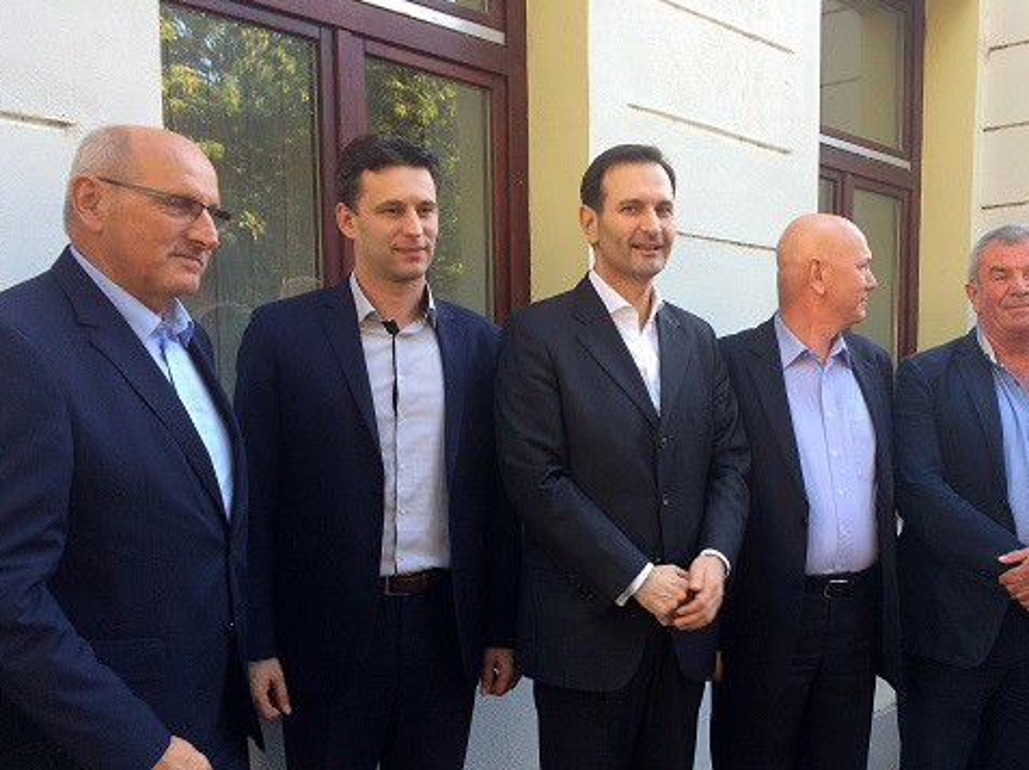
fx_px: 1129
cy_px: 503
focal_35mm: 38
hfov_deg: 48.5
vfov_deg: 37.3
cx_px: 648
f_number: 2.2
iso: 40
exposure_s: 1/100
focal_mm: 4.15
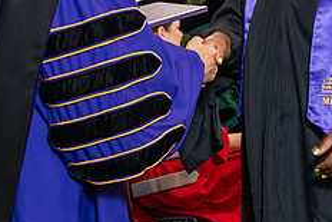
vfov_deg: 7.8
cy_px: -21
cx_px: 166
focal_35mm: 175
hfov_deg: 11.7
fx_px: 1615
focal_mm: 70
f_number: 5
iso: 2000
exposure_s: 1/125
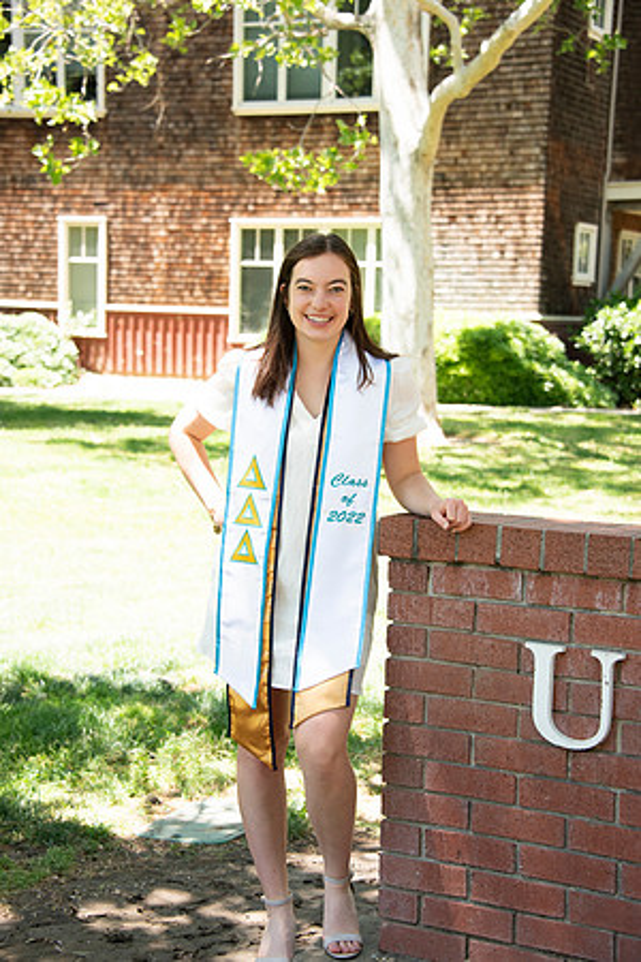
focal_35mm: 68
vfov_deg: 29.7
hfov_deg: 20.0
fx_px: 1816
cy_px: 481
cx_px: 320
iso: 640
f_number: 5.6
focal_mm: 68
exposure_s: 1/320
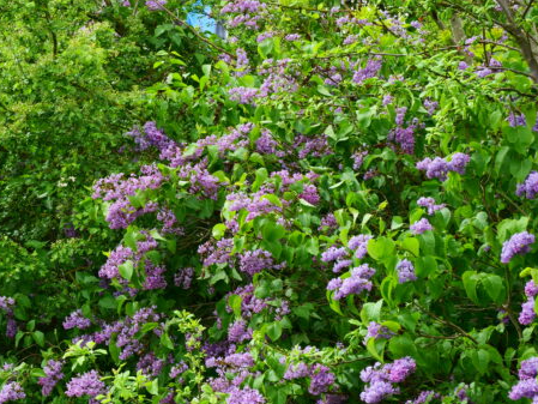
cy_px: 114
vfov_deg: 16.7
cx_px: 74
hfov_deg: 21.8
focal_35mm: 88
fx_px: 1368
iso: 200
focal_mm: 25
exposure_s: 1/200
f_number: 7.1
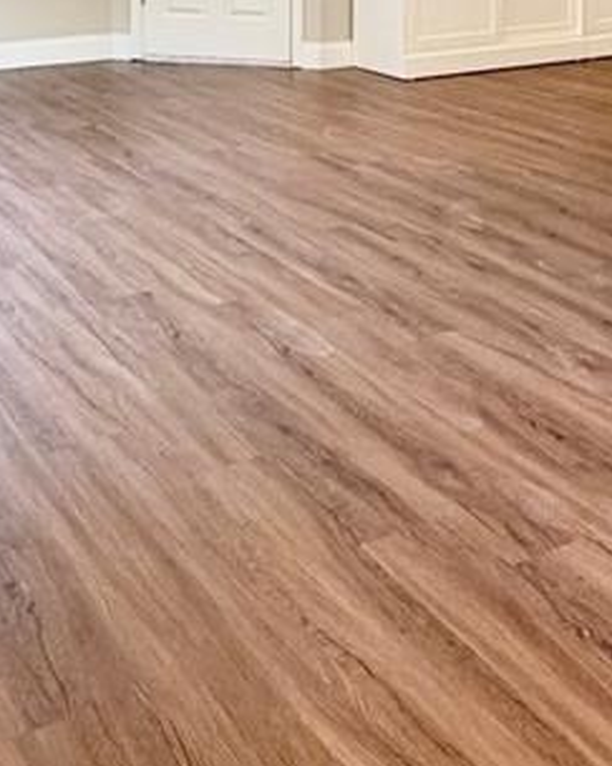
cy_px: -45
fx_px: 1223
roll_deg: -0.1
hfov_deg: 28.1
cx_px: 302
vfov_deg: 31.4
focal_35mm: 54
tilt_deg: -4.5
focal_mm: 2.22
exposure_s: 1/120
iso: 250
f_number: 2.2
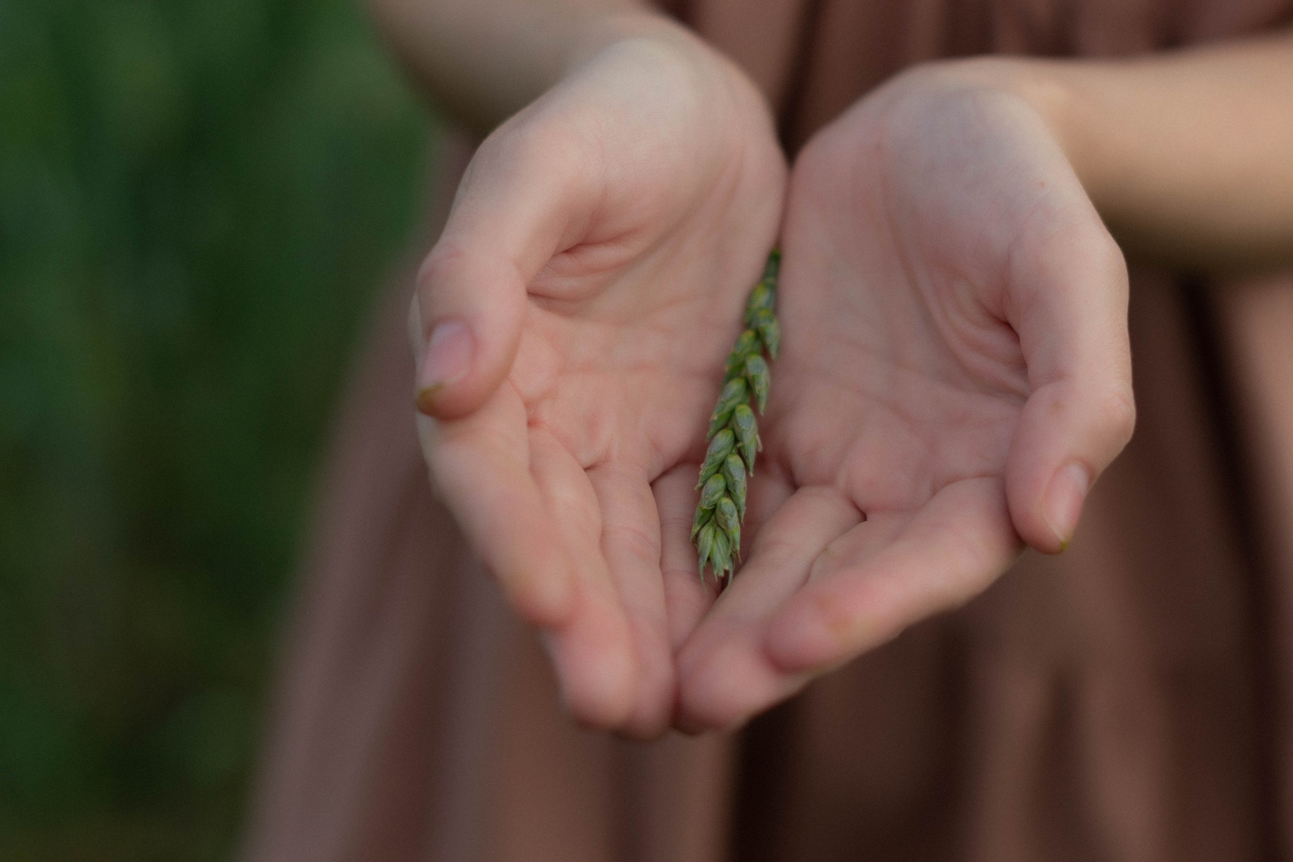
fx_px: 2694
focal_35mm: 75
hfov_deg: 27.0
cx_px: 646
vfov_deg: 18.2
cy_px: 431
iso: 100
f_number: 2.2
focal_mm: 50
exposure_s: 1/640
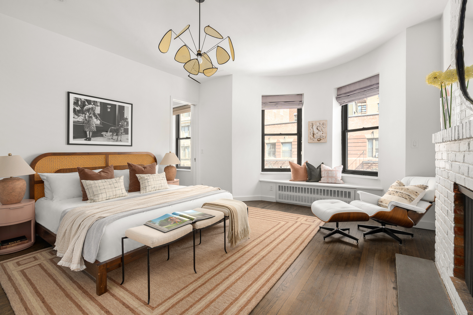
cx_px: 236
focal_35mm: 16
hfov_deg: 96.7
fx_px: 210
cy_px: 158
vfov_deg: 73.7
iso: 400
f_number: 11
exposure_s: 1
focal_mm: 16
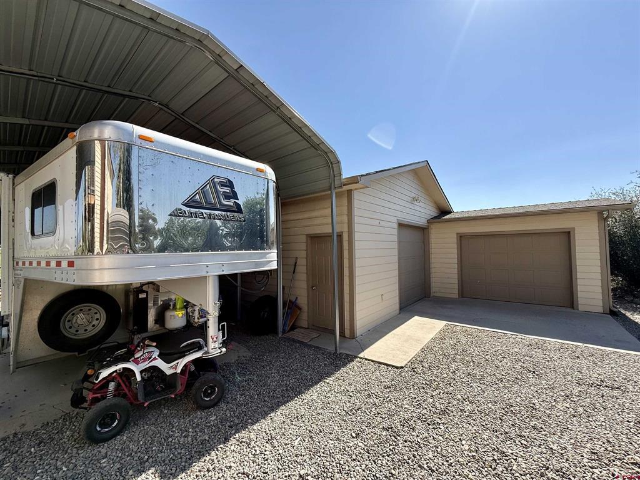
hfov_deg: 102.1
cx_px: 320
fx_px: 259
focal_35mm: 14
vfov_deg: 85.7
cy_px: 240
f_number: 2.2
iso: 64
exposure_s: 1/1464
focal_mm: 2.22
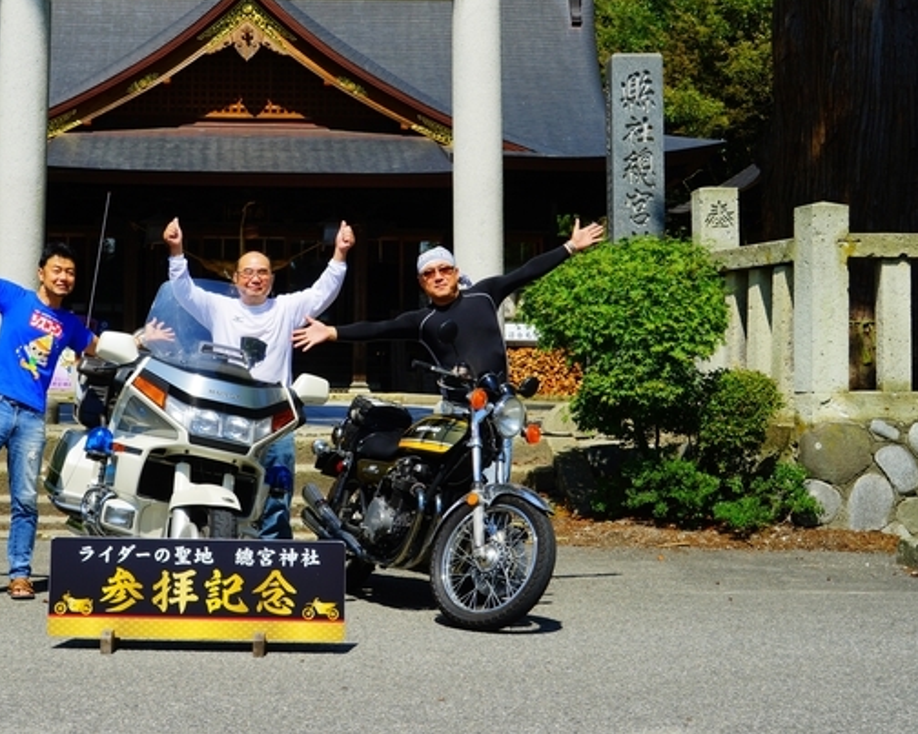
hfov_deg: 26.9
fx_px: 1901
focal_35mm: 70
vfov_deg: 21.8
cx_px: 284
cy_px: 280
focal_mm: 47
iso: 100
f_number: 11
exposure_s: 1/160
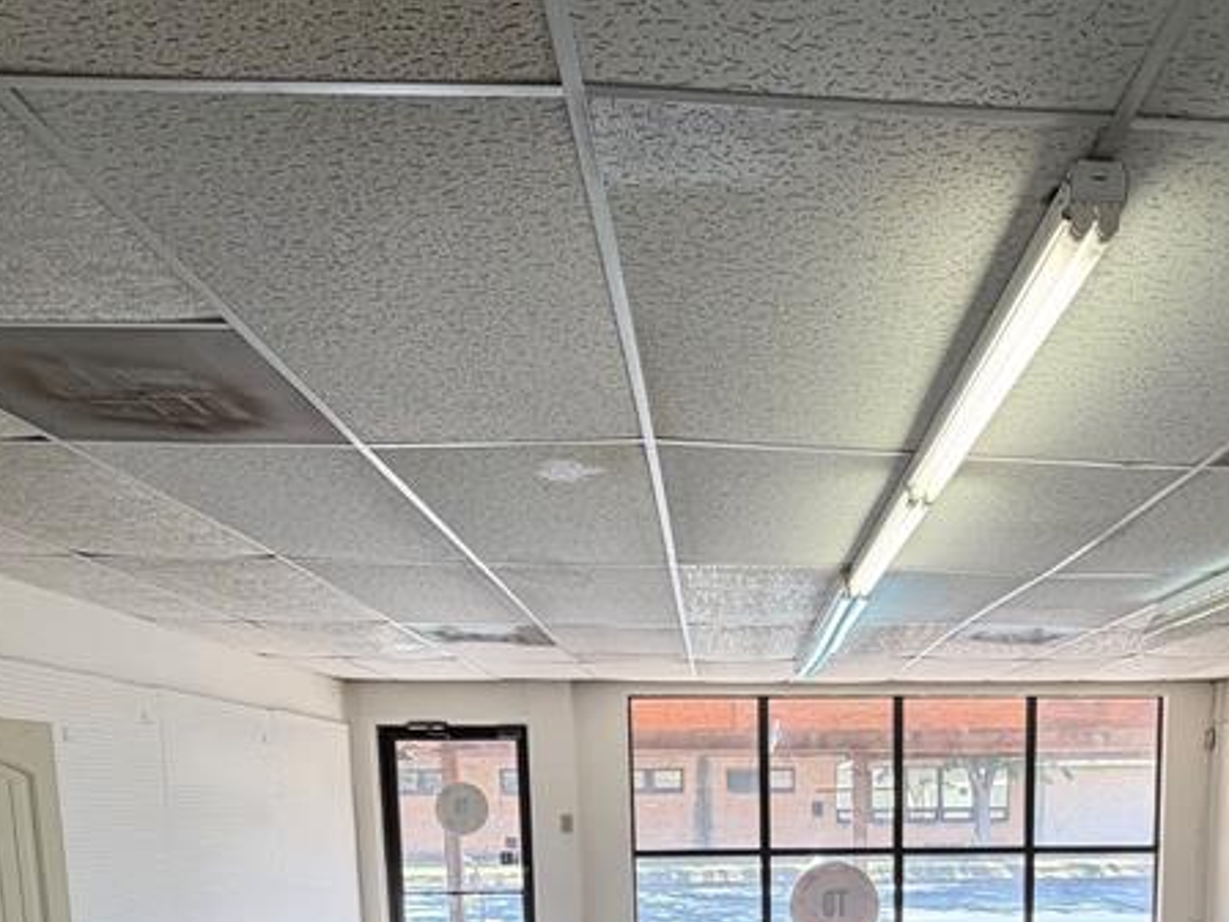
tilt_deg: -8.5
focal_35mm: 32
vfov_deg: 38.3
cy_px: 960
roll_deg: +0.8
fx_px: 1136
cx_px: 815
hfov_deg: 55.7
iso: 80
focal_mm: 2.22
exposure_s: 1/120
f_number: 2.2
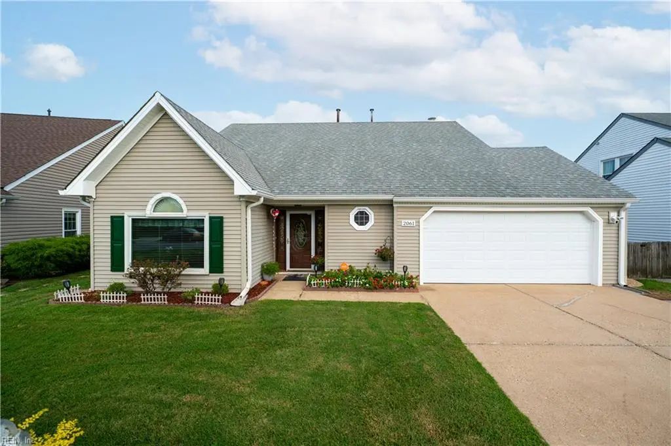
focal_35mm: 14
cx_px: 336
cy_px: 223
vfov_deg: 81.1
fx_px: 261
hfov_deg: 104.3
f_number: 4
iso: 100
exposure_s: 1/500
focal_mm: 14
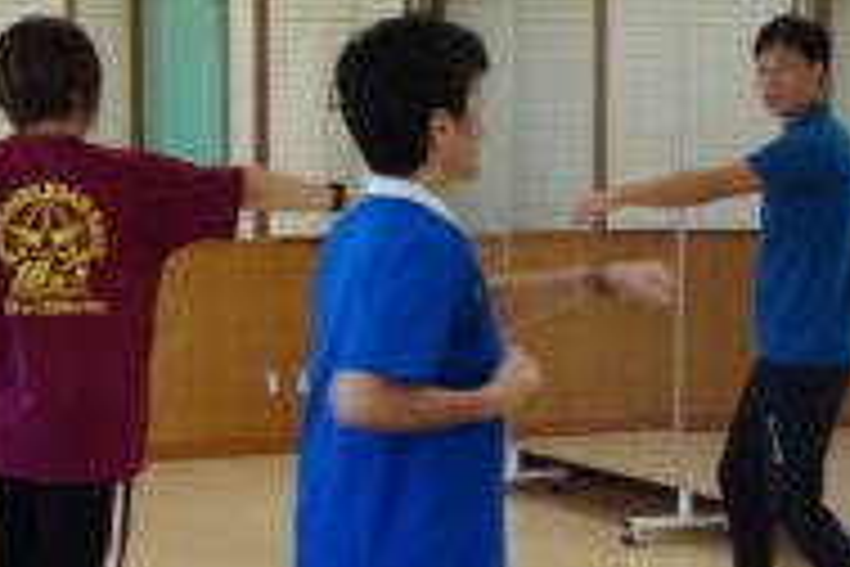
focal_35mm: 108
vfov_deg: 12.6
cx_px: 362
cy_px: 423
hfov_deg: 18.9
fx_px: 2550
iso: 160
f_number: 4.5
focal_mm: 7.87
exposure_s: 1/50
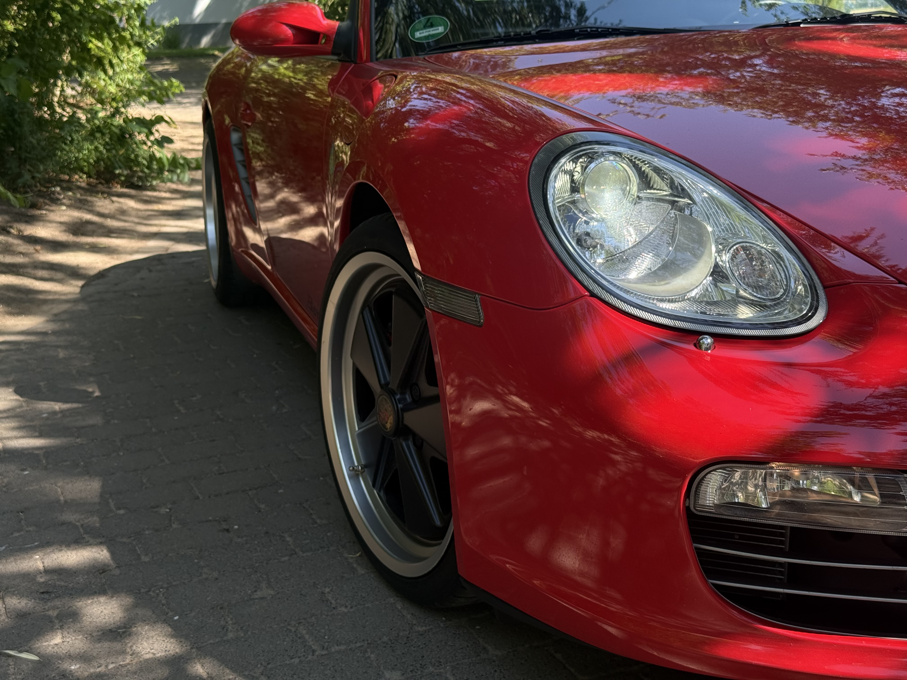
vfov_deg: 30.3
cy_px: 340
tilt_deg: -14.3
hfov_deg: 39.7
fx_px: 1258
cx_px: 454
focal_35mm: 48
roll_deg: +2.3
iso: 100
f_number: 1.78
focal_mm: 6.76
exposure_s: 1/794
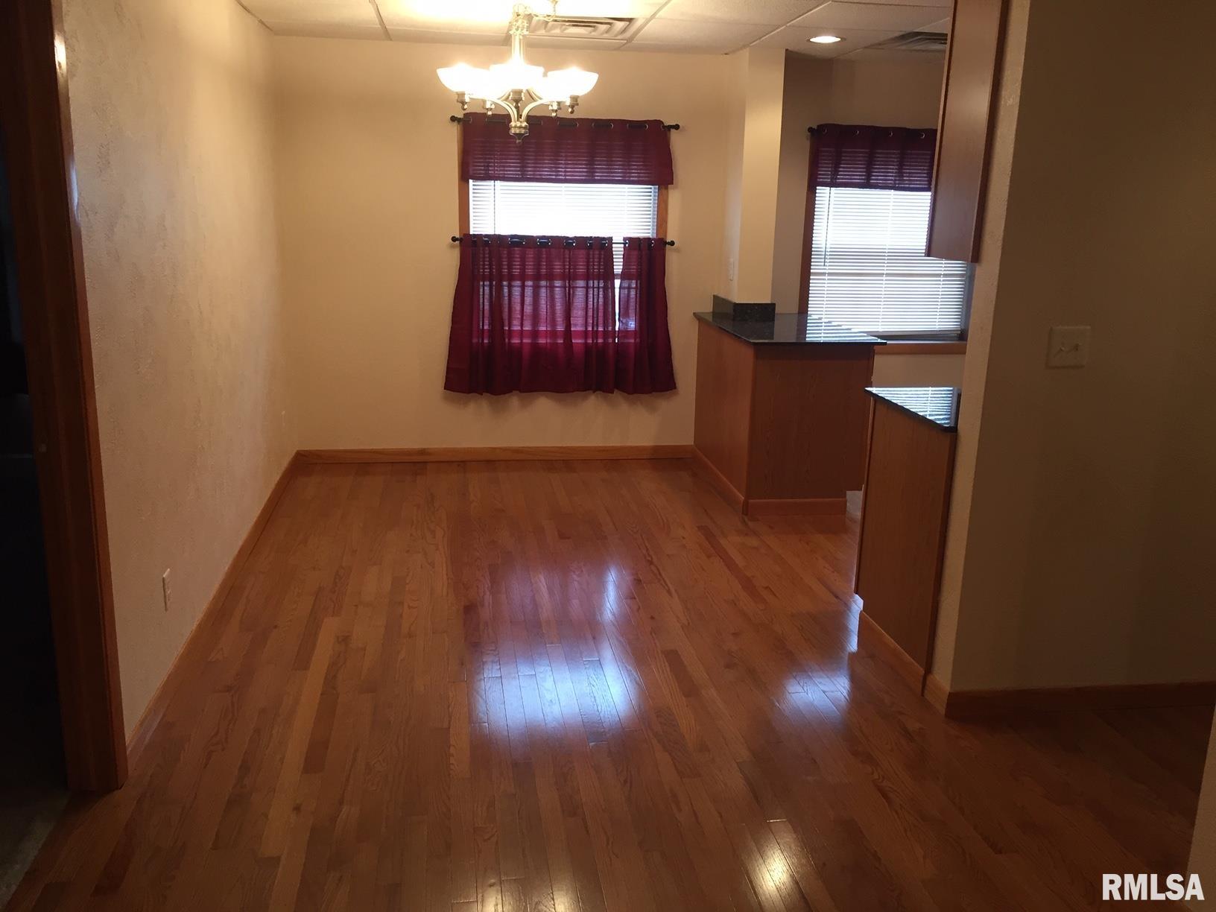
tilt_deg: -15.6
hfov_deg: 61.7
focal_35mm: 29
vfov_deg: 48.2
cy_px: 456
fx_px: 1019
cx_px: 608
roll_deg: -2.5
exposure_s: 1/30
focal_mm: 4.15
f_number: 2.2
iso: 100
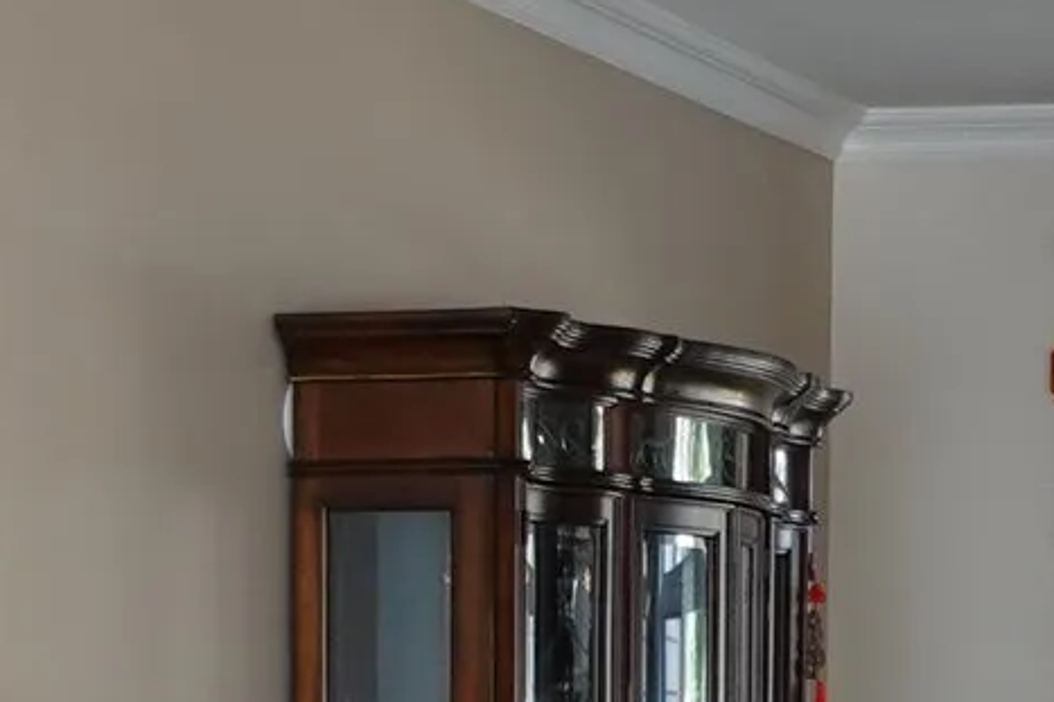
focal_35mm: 158
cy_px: 1113
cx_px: 700
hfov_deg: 13.0
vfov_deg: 8.5
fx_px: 4624
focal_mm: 9
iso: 250
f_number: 2.8
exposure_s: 1/30
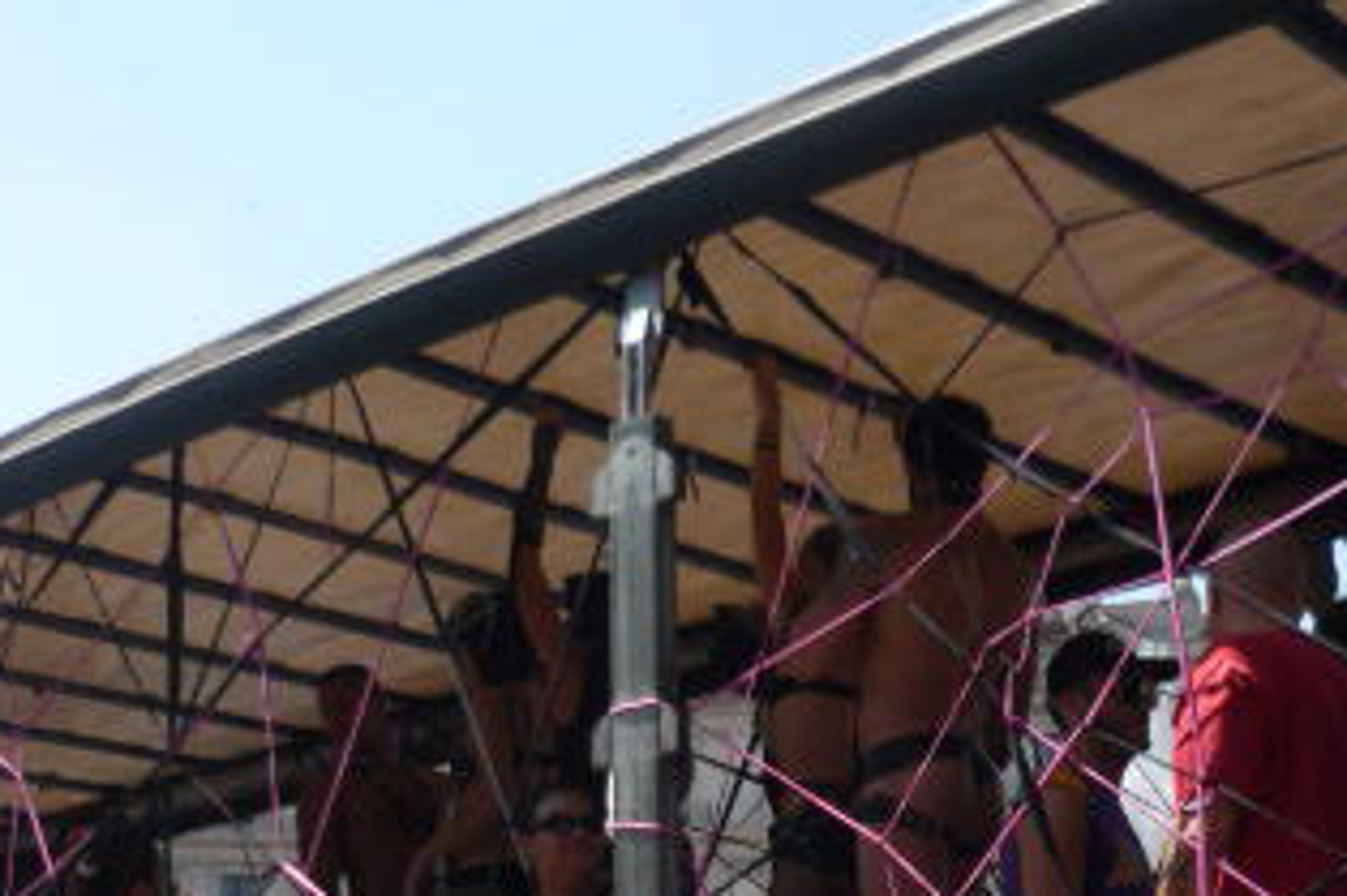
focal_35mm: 70
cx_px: 845
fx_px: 2618
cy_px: 990
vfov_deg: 18.7
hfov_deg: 28.7
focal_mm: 5.5
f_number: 2.8
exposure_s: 1/800
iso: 100
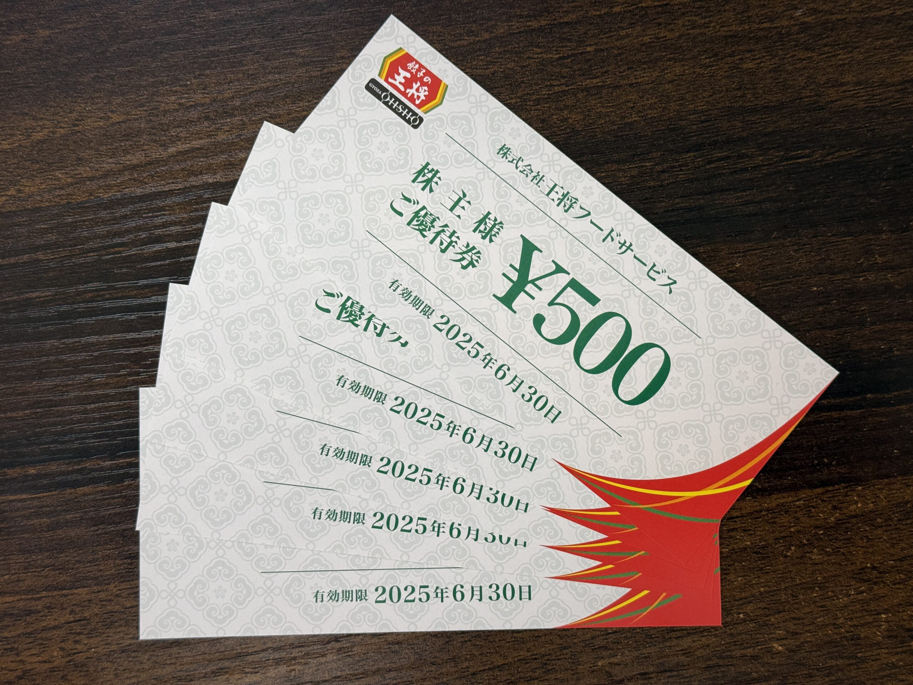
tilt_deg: -87.2
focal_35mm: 48
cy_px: 342
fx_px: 1266
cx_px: 456
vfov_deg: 30.3
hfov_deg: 39.7
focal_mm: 6.76
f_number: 1.78
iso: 80
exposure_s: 1/52
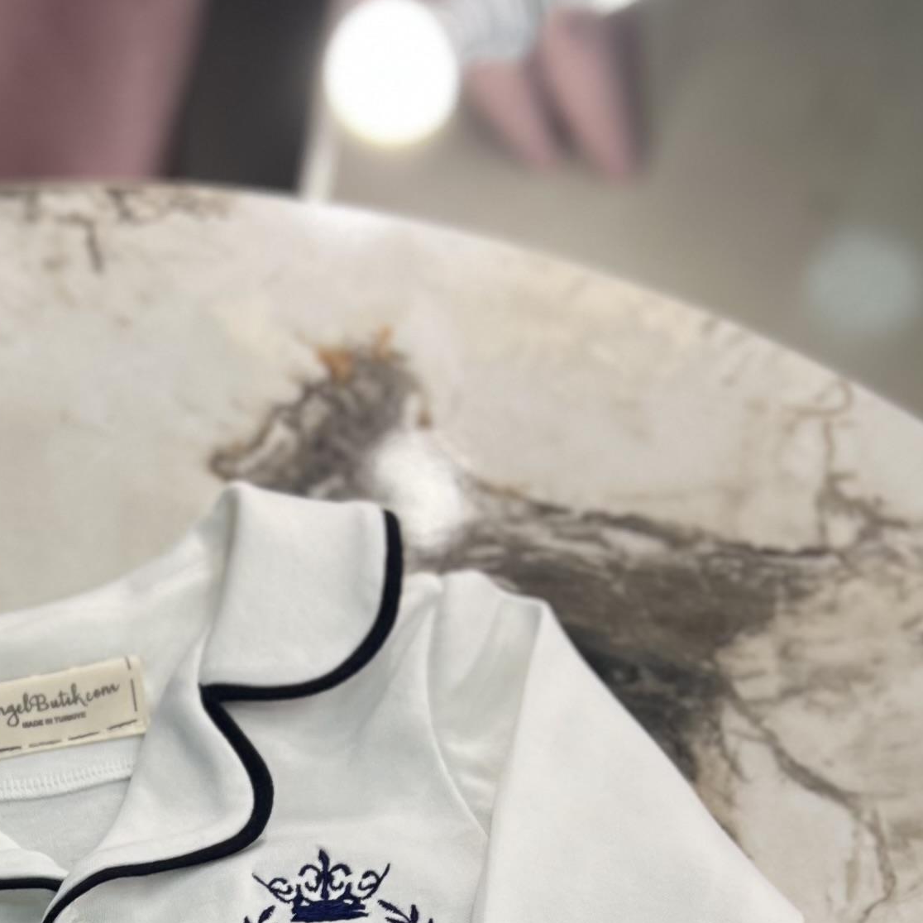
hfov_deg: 20.1
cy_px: 1165
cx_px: -32
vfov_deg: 19.4
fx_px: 2504
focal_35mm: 83
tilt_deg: -67.1
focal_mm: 5.7
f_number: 1.5
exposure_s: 1/162
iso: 40
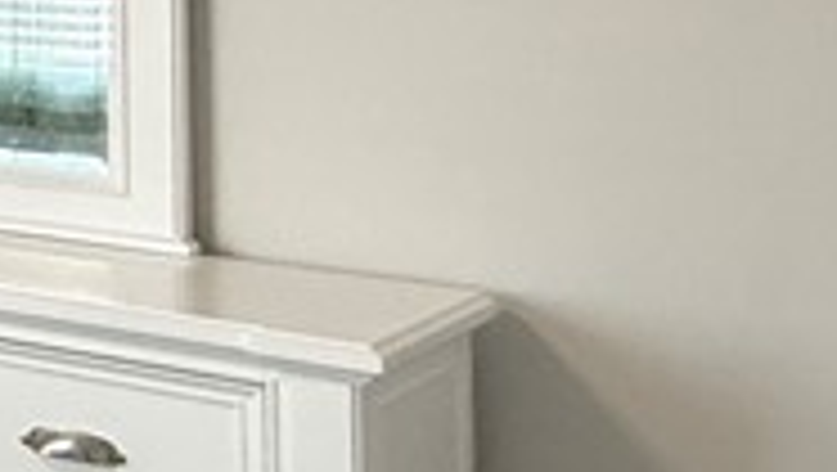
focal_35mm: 84
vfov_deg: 13.8
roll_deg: -0.7
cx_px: -1242
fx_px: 1866
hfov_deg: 14.4
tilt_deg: +2.1
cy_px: -166
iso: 500
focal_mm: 2.22
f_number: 2.2
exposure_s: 1/60
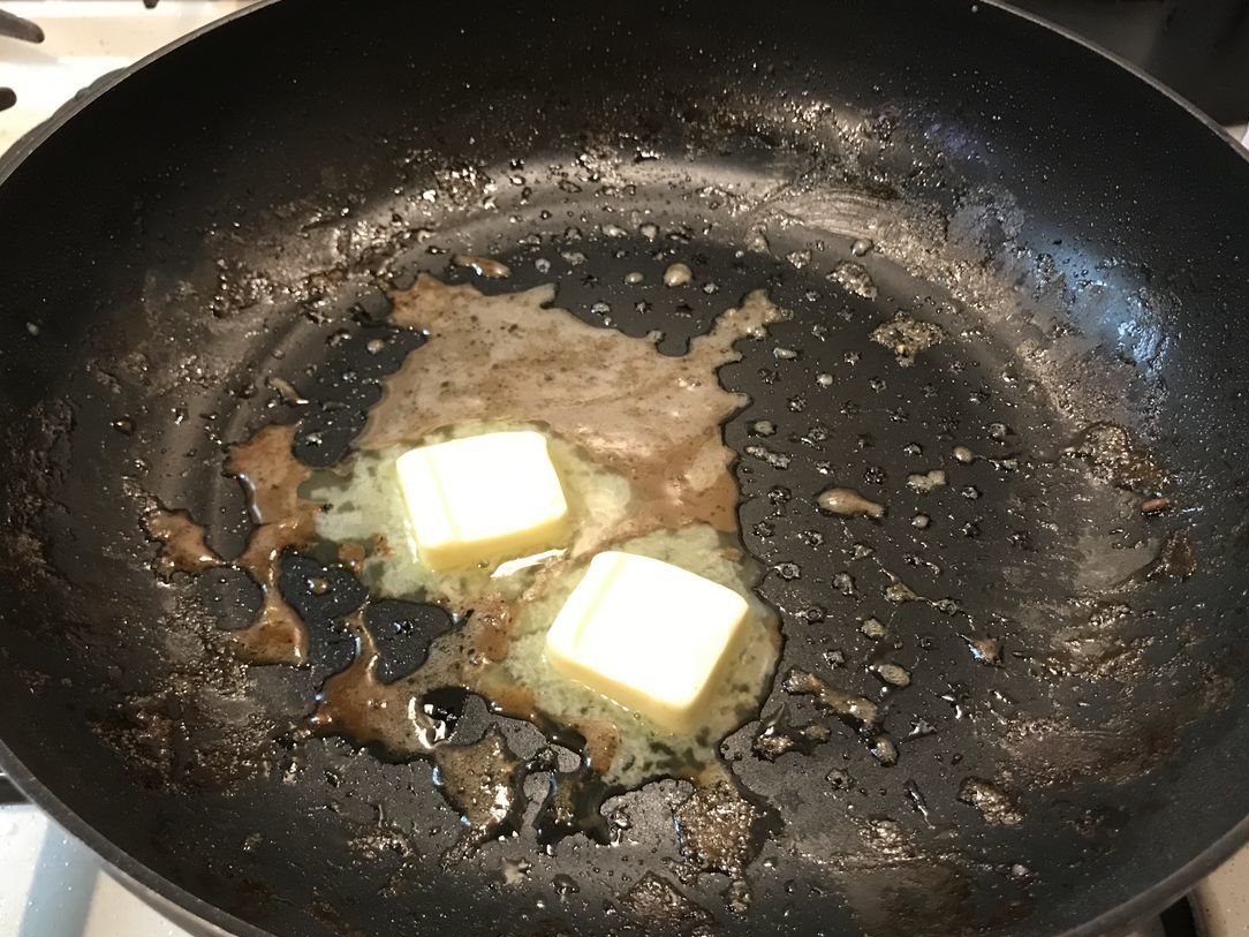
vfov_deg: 45.4
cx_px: 608
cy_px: 509
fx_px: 1119
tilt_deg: -51.9
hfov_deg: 58.3
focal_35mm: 31
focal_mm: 3.99
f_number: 1.8
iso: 100
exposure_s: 1/14
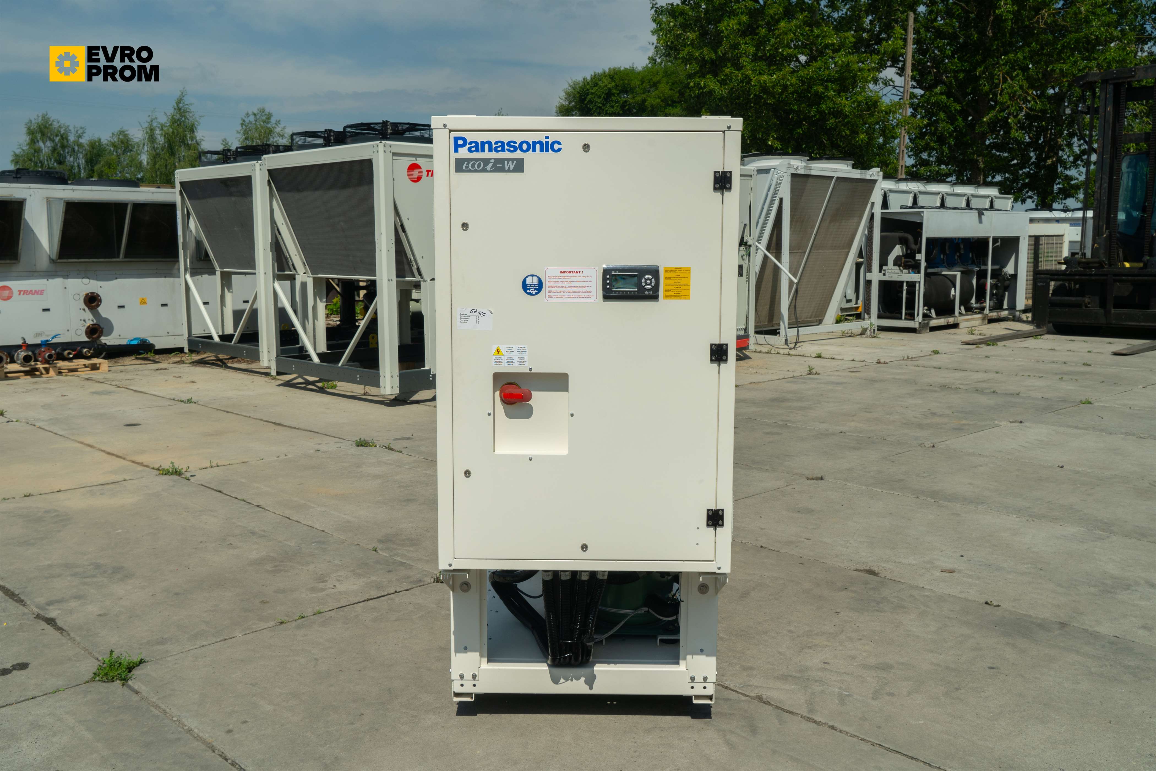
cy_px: 386
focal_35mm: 32
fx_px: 1027
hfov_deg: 58.7
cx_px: 578
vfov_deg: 41.1
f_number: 11
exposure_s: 1/160
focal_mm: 32
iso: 100
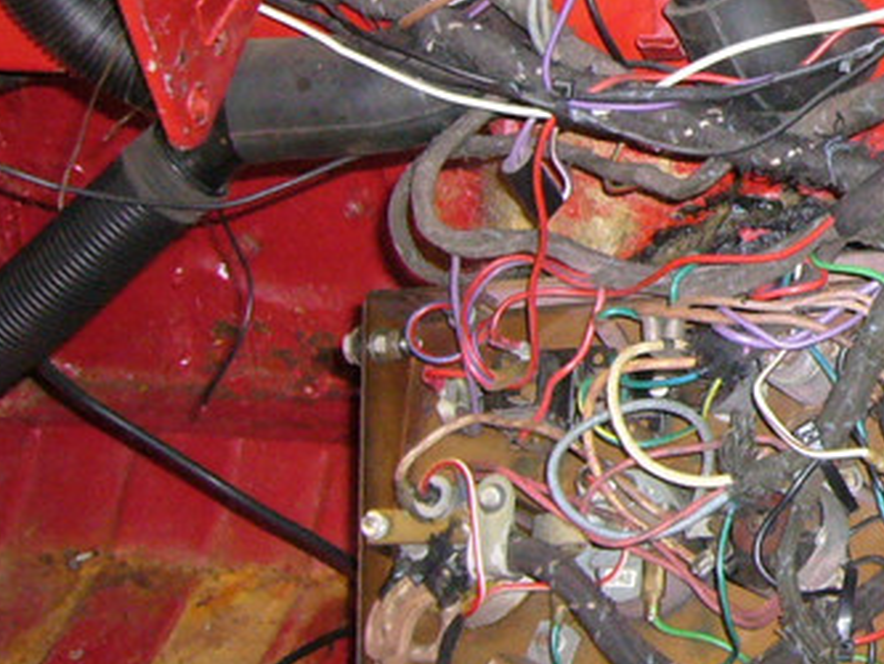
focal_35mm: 112
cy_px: 35
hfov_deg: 16.1
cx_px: 1310
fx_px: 2861
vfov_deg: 13.1
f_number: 2.8
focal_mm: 5.8
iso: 200
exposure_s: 1/60
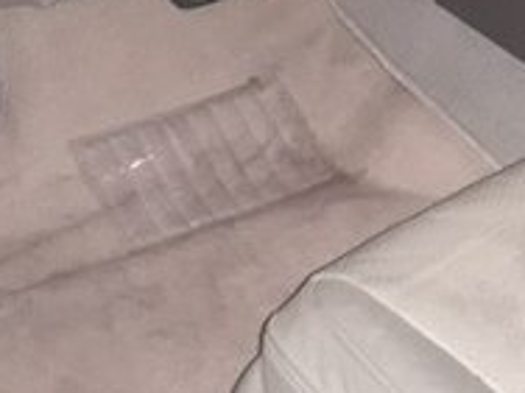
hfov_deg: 19.2
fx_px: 1441
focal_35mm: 95
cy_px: -174
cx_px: 665
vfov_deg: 14.6
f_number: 1.9
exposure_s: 1/25
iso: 250
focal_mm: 3.6
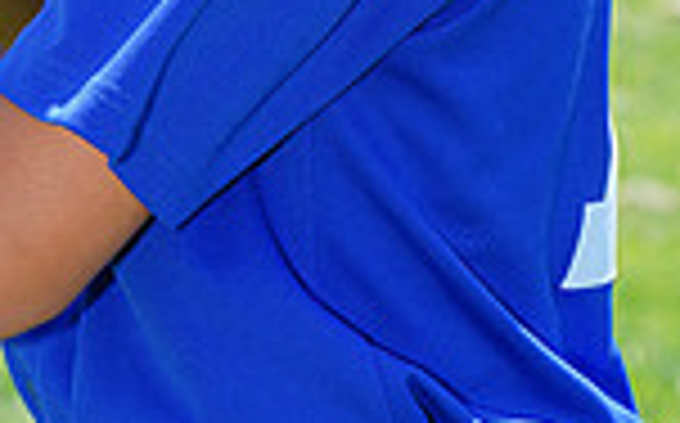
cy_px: -662
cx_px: 142
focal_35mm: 605
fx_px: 11199
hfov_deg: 3.5
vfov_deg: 2.2
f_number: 9
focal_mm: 154
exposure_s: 1/200
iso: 160
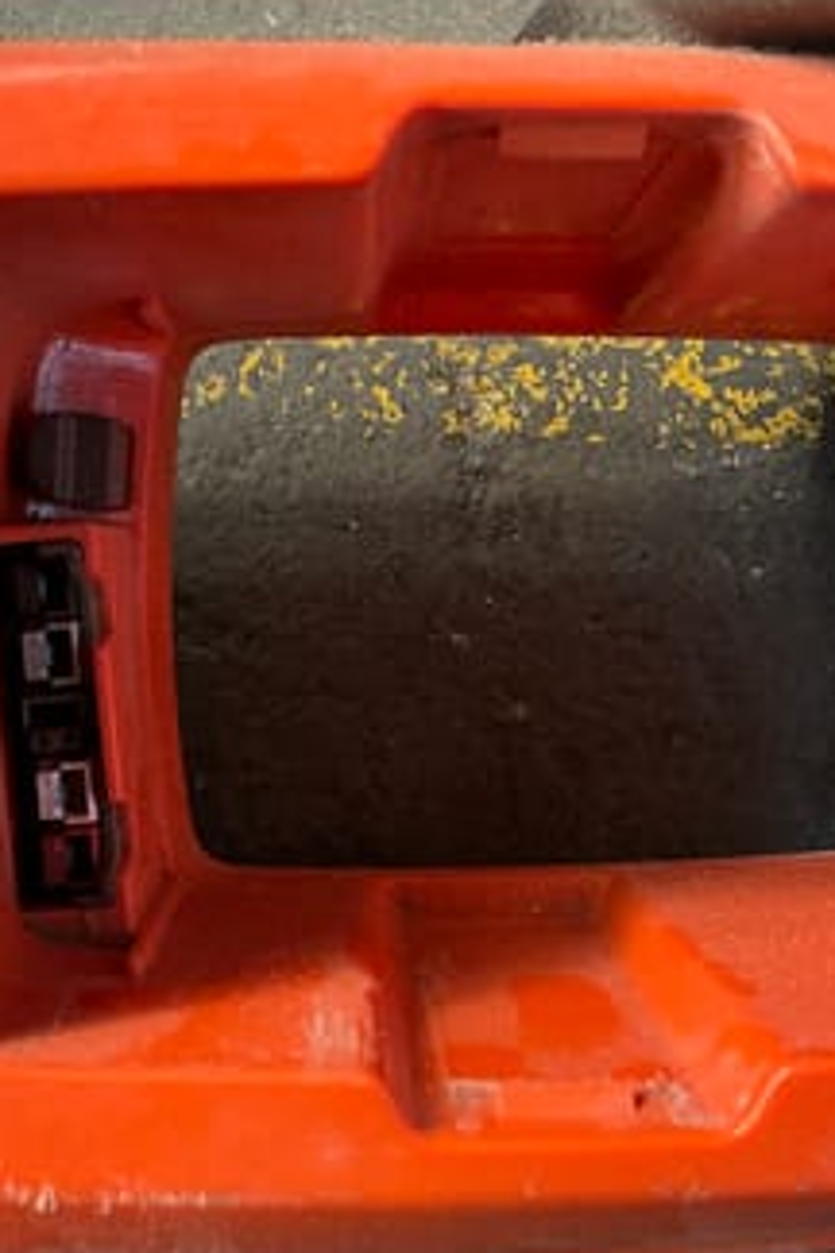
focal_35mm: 45
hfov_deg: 29.8
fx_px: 1566
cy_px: 710
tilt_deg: -77.8
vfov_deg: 43.5
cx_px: 464
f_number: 1.8
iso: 80
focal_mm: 3
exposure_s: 1/60
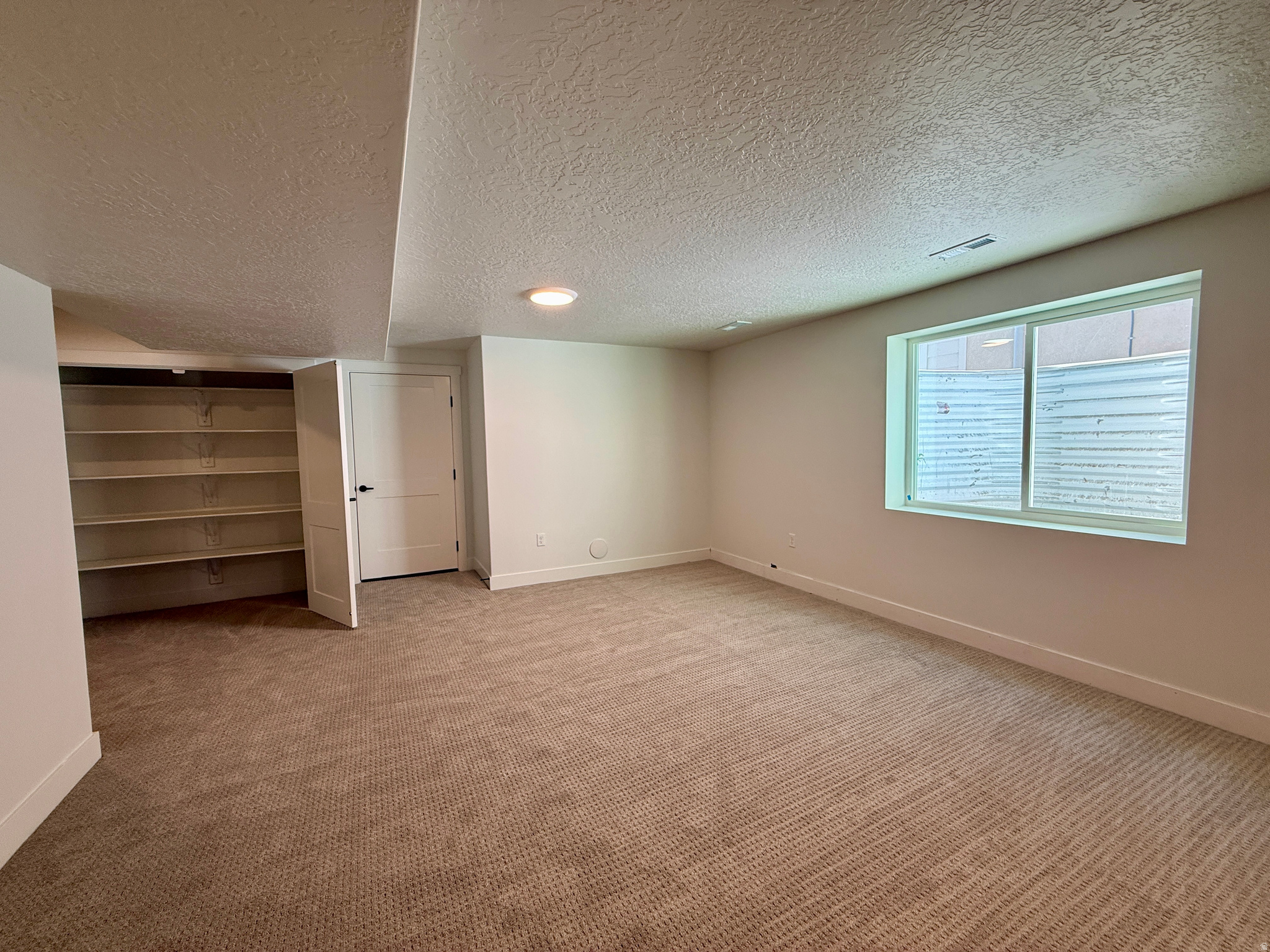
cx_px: 635
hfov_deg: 102.1
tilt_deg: -2.8
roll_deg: +1.0
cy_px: 476
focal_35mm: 14
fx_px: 514
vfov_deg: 85.7
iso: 125
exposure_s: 1/120
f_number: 2.2
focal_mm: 2.22
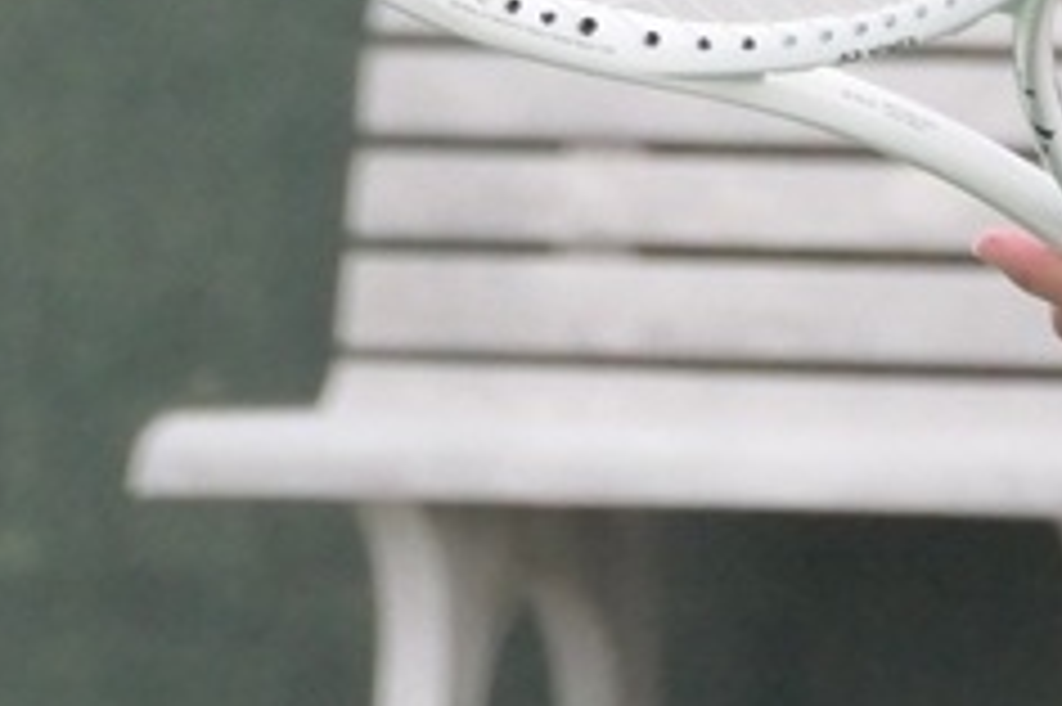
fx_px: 30186
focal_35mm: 1024
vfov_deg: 1.3
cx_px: 1228
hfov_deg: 2.0
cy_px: -371
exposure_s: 1/3200
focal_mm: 80.51
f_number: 4
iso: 2000
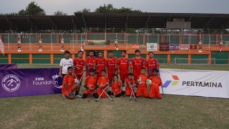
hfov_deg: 56.6
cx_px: 114
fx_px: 213
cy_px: 70
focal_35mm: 35
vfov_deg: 33.7
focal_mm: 22
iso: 1000
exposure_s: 1/500
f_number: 5.6
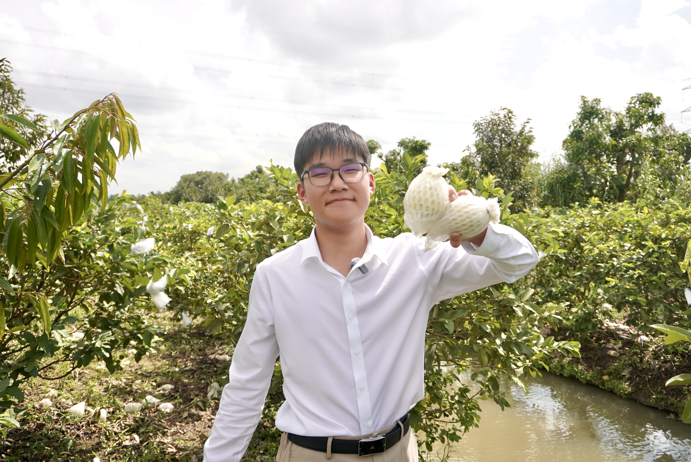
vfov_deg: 43.7
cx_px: 346
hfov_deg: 61.9
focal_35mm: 30
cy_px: 231
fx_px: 576
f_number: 4.5
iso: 100
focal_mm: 20
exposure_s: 1/640
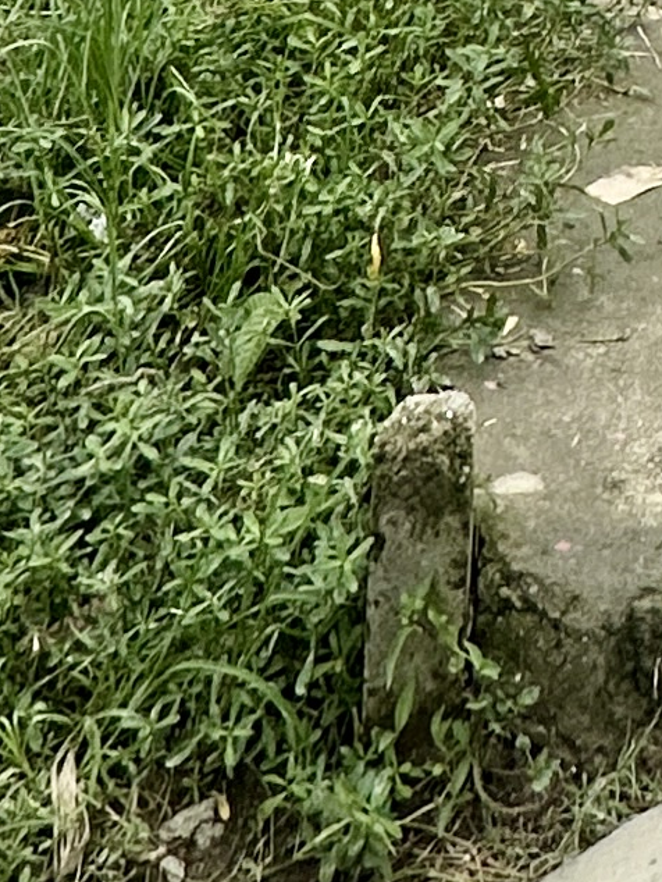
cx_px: 871
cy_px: -1486
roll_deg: -1.6
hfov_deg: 15.7
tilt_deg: +13.8
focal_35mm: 89
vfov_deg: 13.0
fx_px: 2268
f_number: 2.2
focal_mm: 2.22
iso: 50
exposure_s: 1/3300
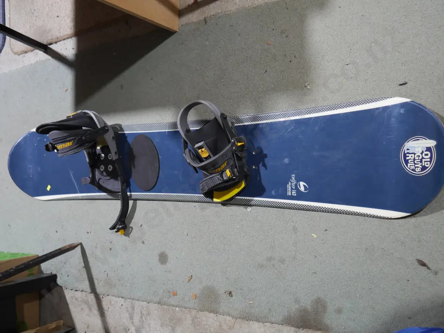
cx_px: 222
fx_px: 411
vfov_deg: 44.2
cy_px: 166
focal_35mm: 32
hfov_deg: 56.8
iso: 800
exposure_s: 1/60
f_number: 3.6
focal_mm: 16
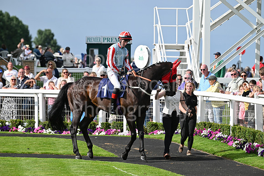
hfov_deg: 10.3
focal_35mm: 200
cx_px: 132
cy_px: 88
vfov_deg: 6.9
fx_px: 1467
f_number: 5
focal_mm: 200
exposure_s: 1/4000
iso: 500
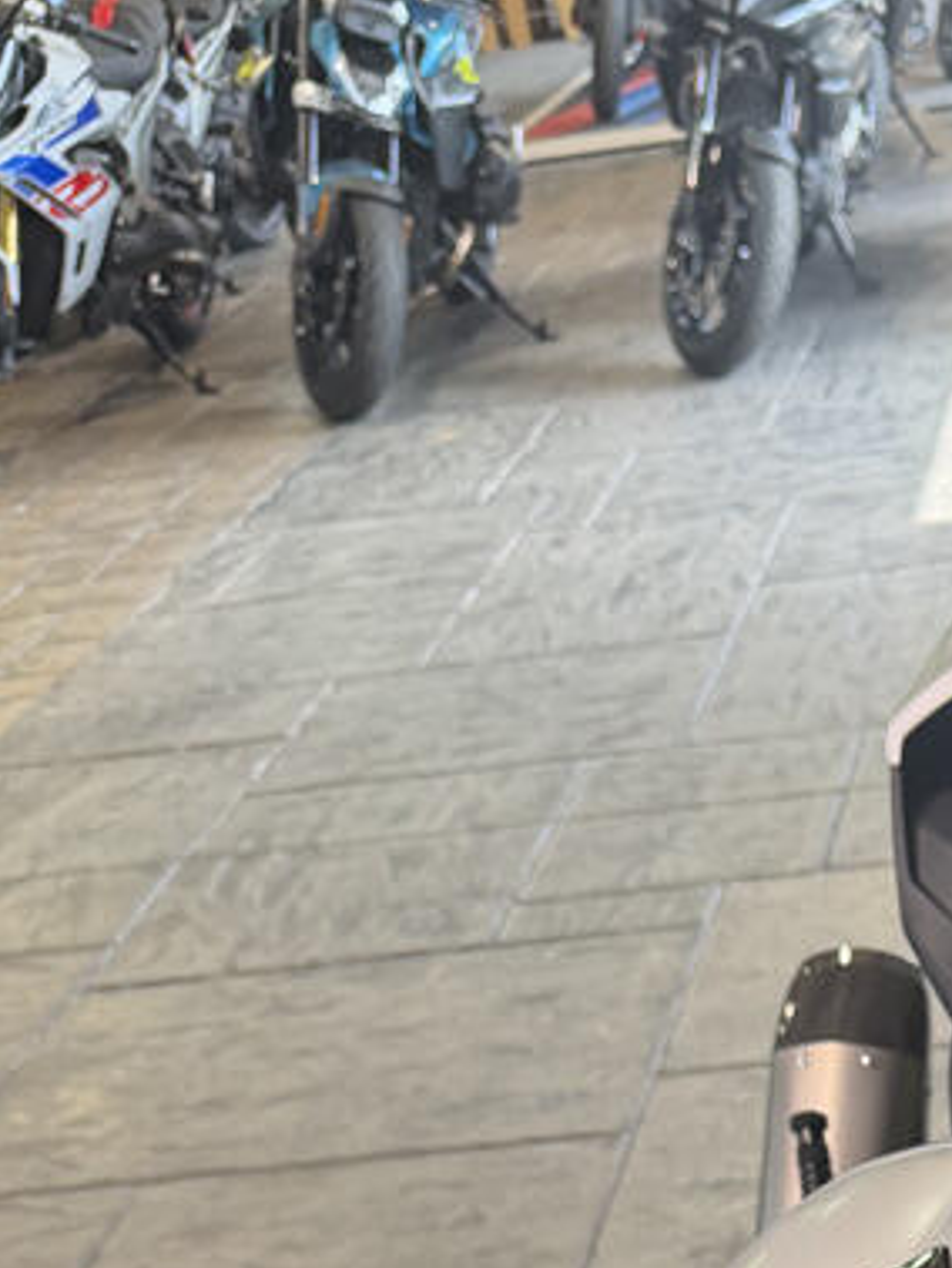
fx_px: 2381
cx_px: 1230
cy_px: 1499
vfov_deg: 26.6
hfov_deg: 20.7
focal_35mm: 65
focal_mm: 6.76
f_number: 1.78
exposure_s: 1/120
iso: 200
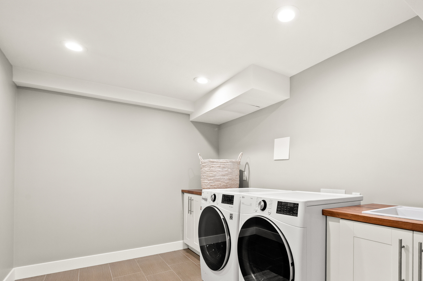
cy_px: 182
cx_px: 247
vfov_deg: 63.2
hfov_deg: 86.2
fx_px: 223
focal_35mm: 19
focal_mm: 14
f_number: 7.1
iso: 500
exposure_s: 1/8
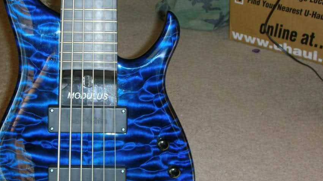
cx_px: 98
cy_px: 83
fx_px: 599
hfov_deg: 29.9
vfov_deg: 17.2
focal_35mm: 70
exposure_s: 1/60.1
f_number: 3.5
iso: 50
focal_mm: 7.7
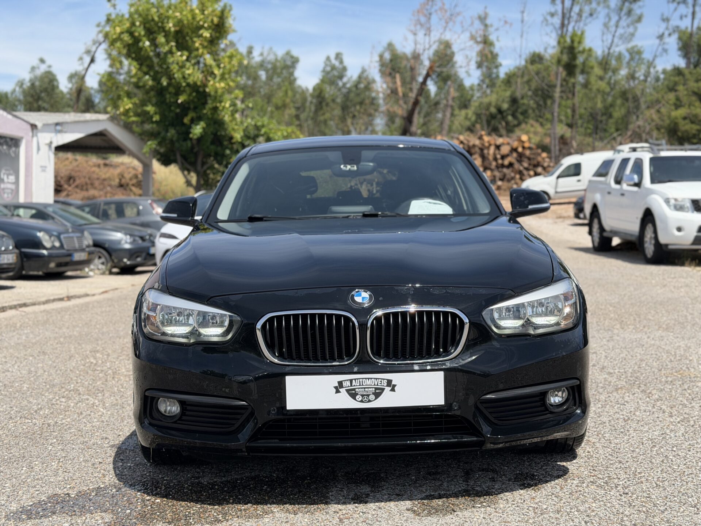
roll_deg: -2.1
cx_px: 350
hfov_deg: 39.7
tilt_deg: -0.2
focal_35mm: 48
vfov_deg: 30.3
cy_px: 263
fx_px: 972
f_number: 1.78
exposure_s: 1/3891
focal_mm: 6.76
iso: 80
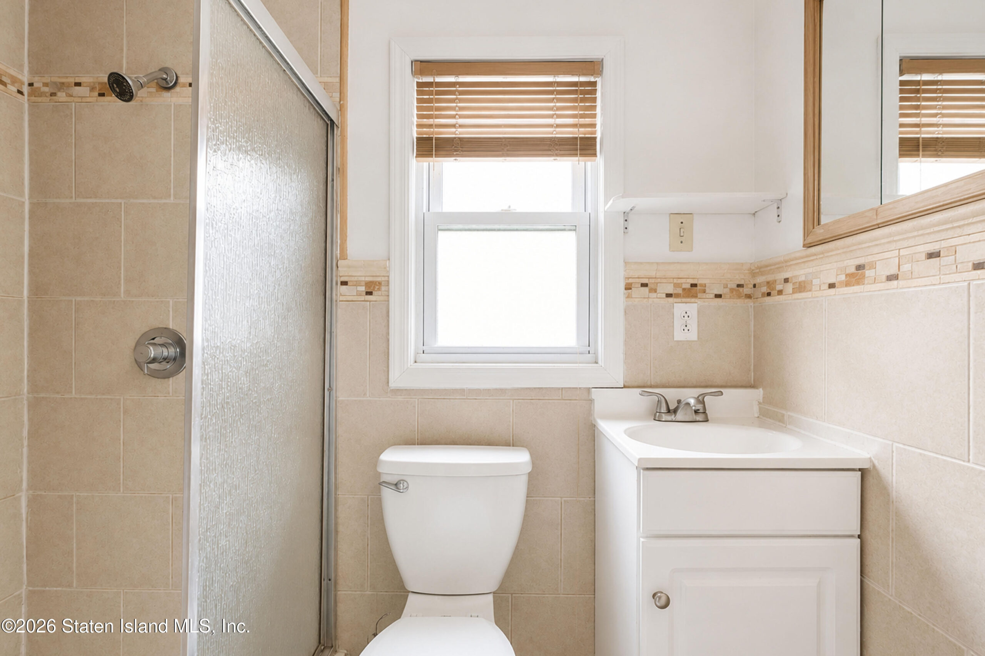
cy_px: 328
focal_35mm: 15
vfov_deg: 77.3
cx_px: 492
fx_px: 410
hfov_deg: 100.4
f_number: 3.2
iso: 2000
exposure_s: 1/30
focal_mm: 10
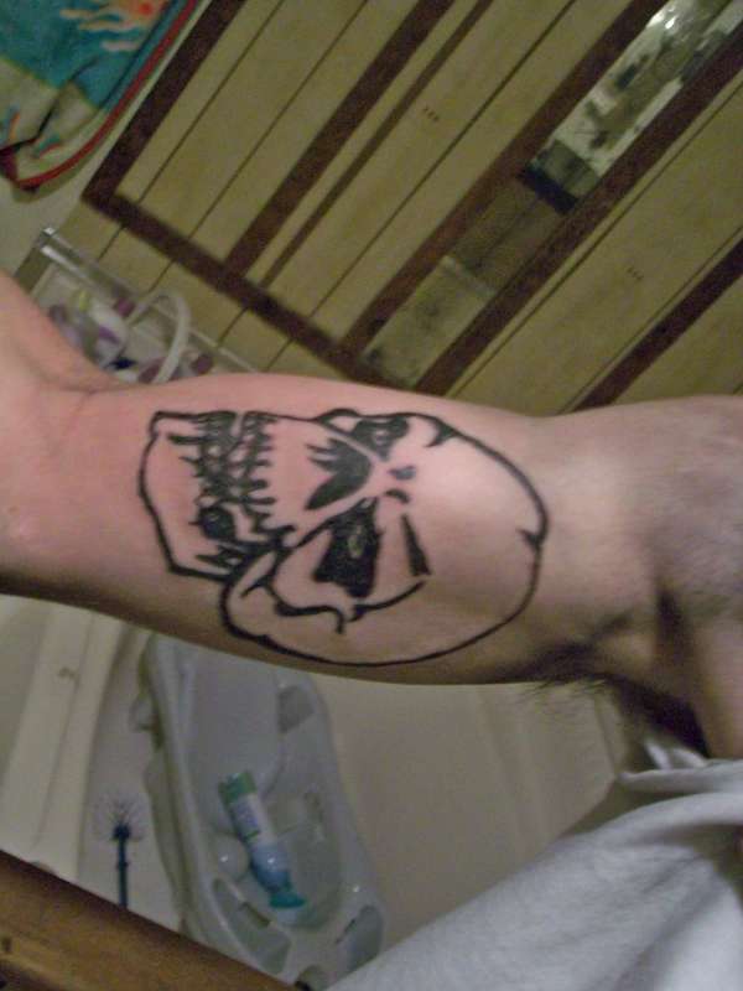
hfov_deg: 36.0
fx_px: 1145
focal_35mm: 40
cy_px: 496
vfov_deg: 46.8
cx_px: 372
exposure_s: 1/8
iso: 160
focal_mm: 7.1
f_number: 3.2
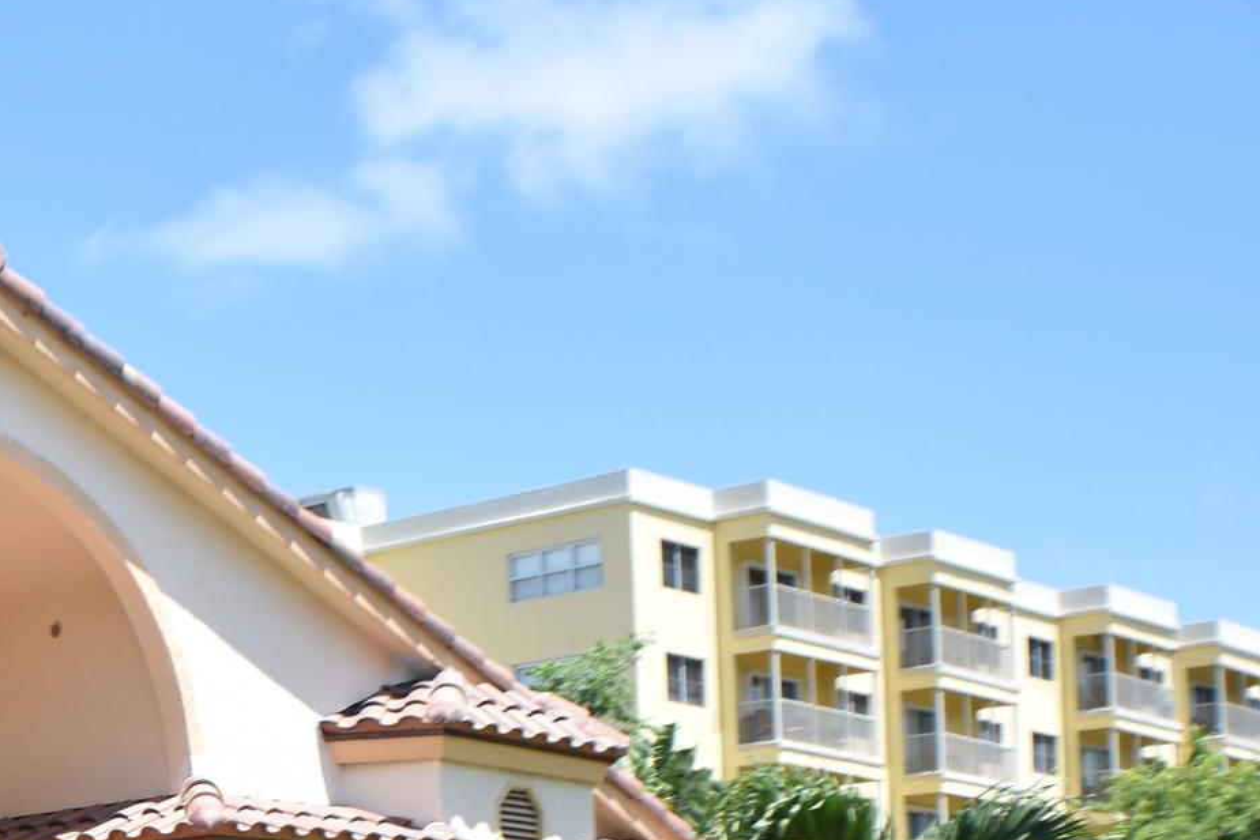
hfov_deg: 17.3
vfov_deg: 12.3
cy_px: 1213
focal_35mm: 107
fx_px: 3745
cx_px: -618
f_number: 5
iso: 100
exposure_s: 1/400
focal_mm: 22
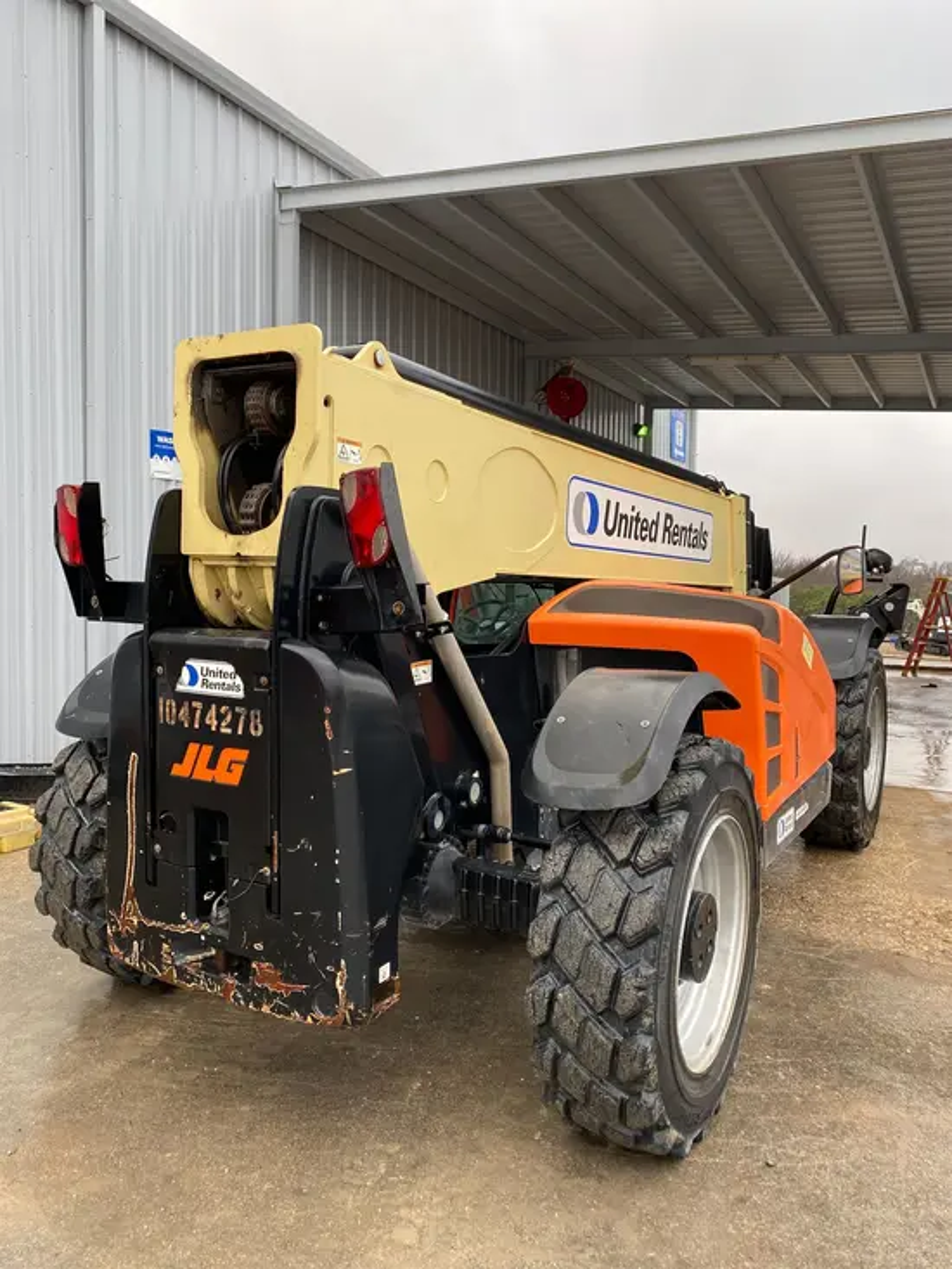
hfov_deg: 53.1
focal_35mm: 26
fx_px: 953
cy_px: 634
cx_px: 476
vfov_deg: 67.3
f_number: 1.8
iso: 50
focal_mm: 4.25
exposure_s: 1/121
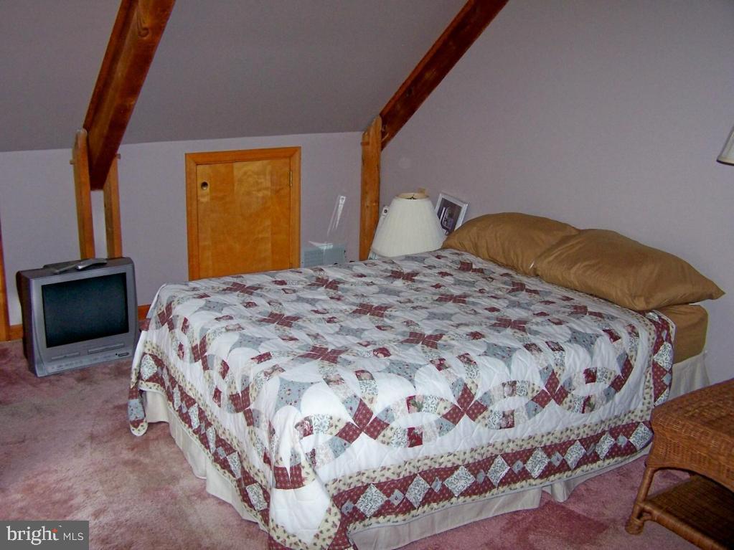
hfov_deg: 49.0
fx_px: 806
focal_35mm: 38
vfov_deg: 37.7
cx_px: 367
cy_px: 275
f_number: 2.8
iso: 140
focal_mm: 6.3
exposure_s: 1/60
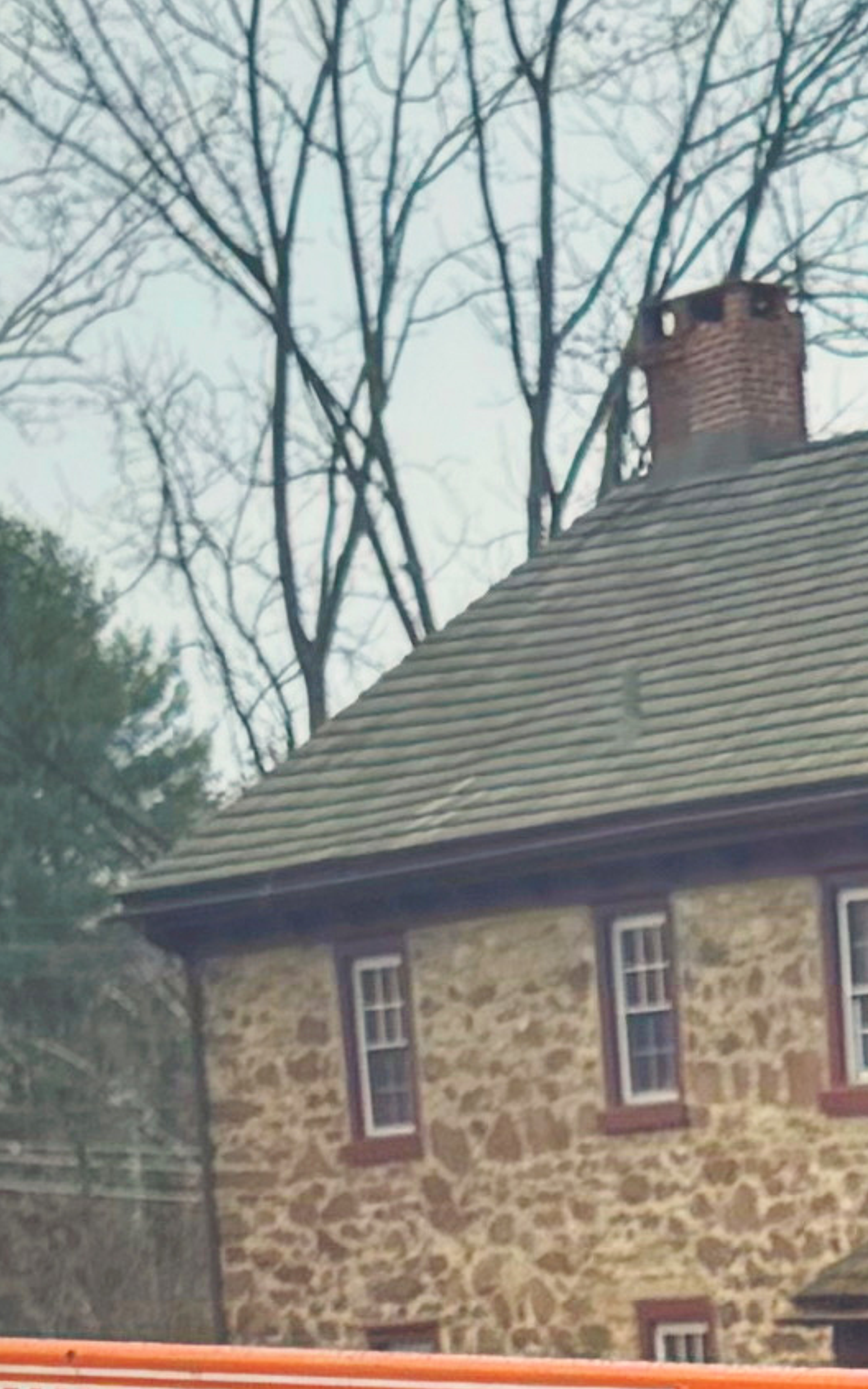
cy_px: 2523
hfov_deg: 7.2
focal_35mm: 172
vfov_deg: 11.3
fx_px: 6511
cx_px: 2017
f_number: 1.78
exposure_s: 1/422
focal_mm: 6.76
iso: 80
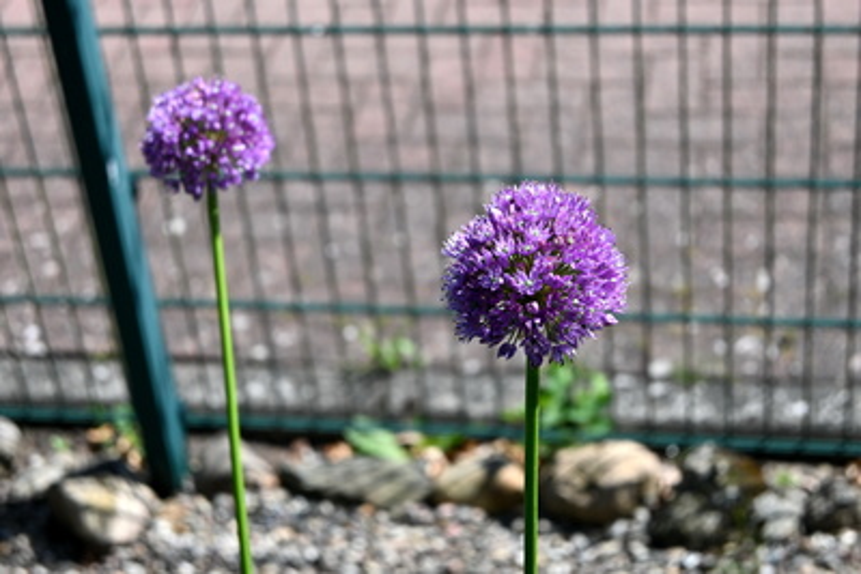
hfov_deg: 27.0
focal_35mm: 75
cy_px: 287
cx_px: 430
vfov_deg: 18.2
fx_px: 1794
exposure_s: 1/320
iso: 100
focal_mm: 50
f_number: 6.3
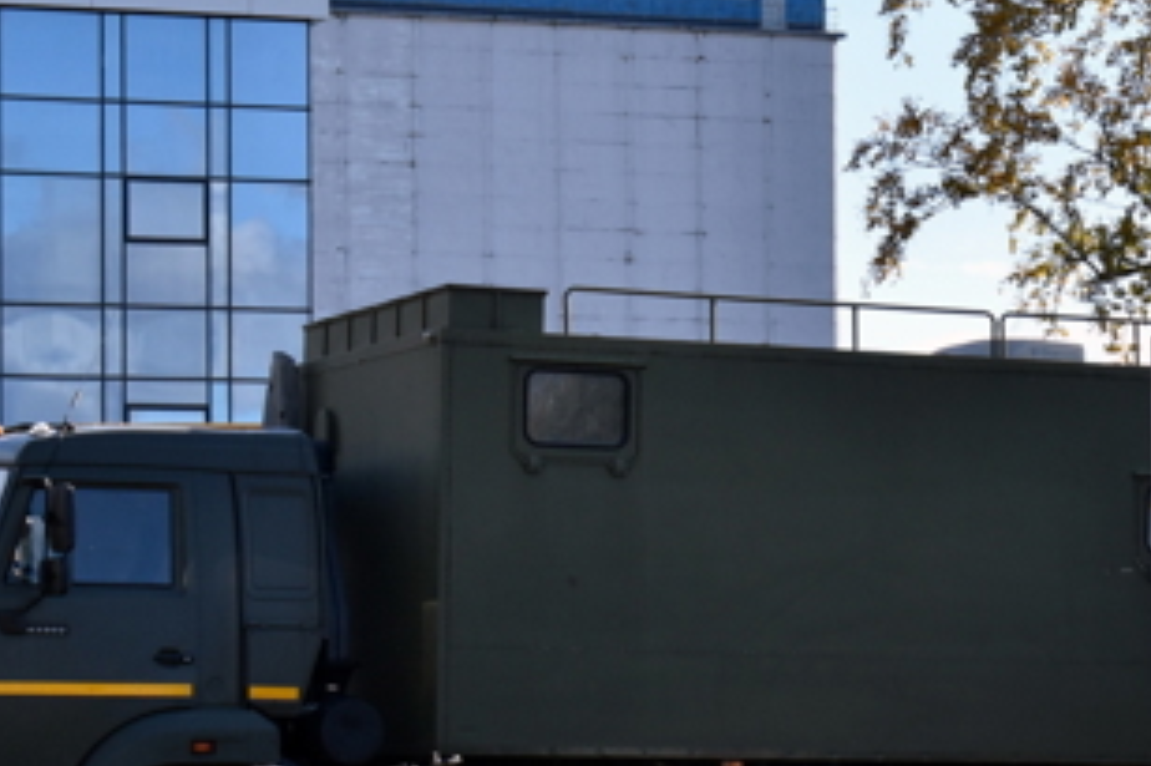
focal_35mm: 146
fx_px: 4665
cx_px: 1183
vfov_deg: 9.4
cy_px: 557
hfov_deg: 13.8
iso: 200
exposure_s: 1/320
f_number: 9
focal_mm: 40
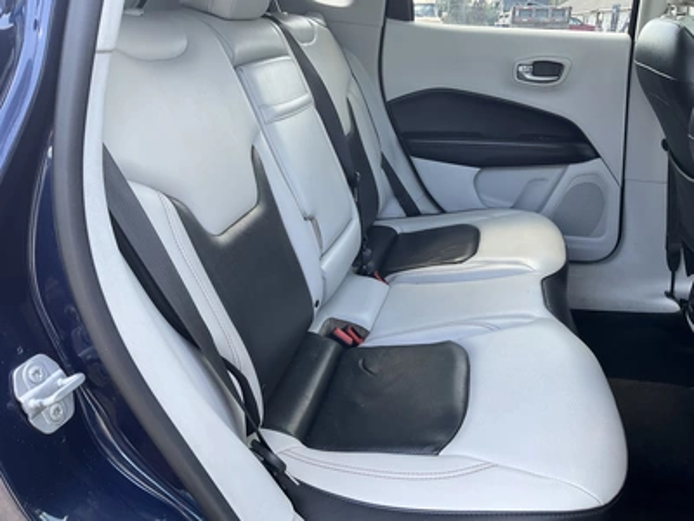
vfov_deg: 48.2
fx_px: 581
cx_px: 347
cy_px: 260
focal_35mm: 29
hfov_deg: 61.7
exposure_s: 1/122
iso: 50
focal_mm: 3
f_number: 1.8
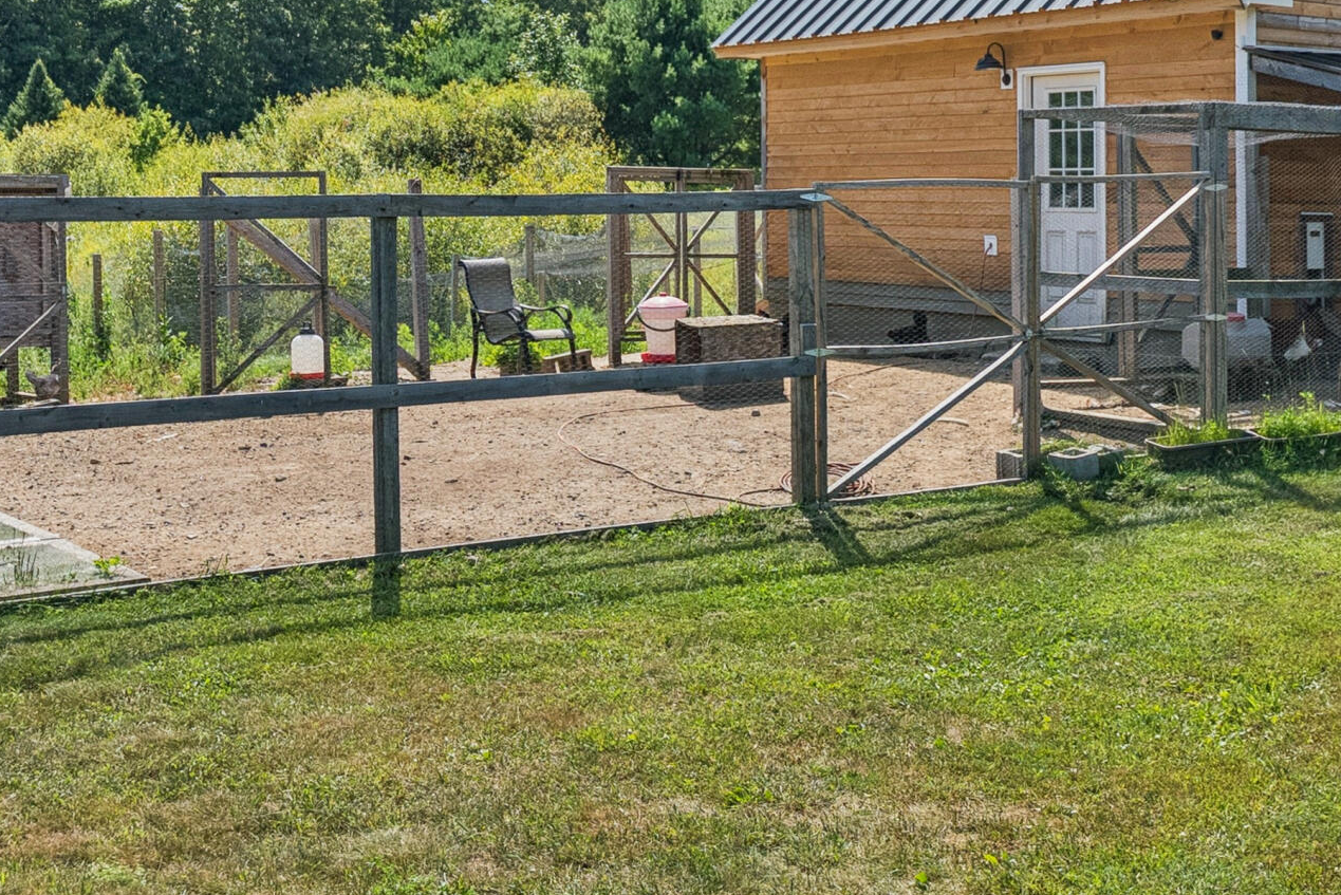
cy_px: 13
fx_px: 1938
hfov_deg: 37.8
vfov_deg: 24.9
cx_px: 872
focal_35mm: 52
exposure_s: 1/1000
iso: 640
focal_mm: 22
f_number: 7.1
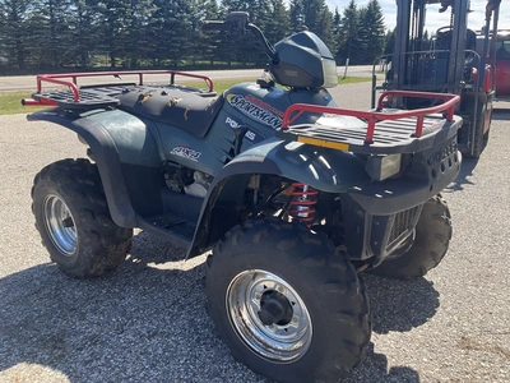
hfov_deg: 61.7
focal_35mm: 29
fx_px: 427
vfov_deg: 48.2
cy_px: 192
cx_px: 255
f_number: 1.8
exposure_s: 1/486
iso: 25
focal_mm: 3
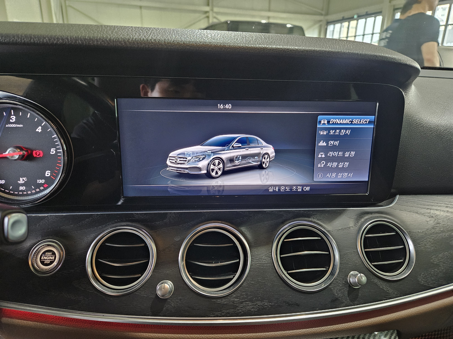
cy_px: 170
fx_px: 301
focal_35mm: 23
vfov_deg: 58.9
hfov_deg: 73.9
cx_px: 226
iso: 640
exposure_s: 1/56.4
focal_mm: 5.4
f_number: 1.8
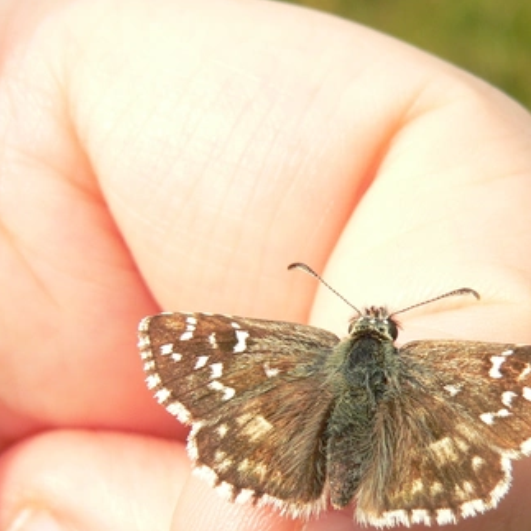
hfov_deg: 13.6
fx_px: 2221
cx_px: 321
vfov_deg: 13.6
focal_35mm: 128
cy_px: 365
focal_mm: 12.1
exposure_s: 1/200
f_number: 5.2
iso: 100
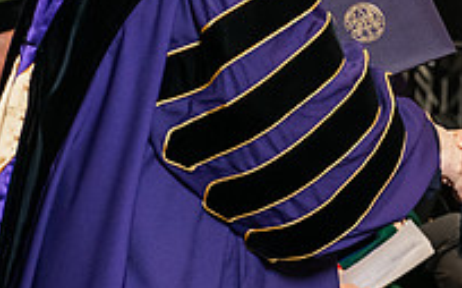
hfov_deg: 10.3
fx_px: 2553
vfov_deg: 6.4
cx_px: 469
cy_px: -28
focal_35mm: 203
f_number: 5
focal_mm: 70
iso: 2500
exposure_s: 1/200
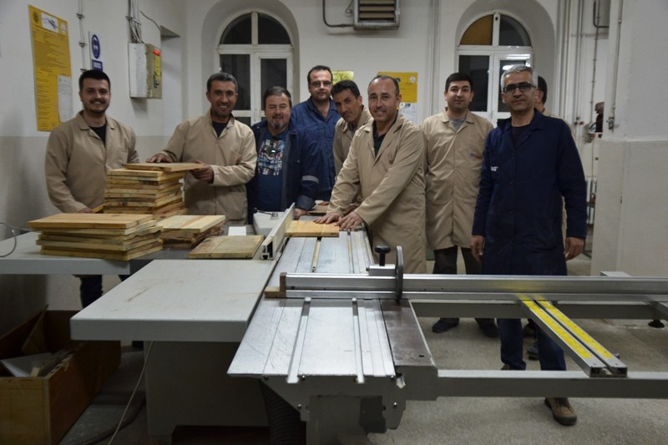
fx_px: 612
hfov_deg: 57.2
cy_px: 222
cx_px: 334
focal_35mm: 33
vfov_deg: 40.0
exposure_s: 1/25
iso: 400
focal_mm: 22
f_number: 3.8
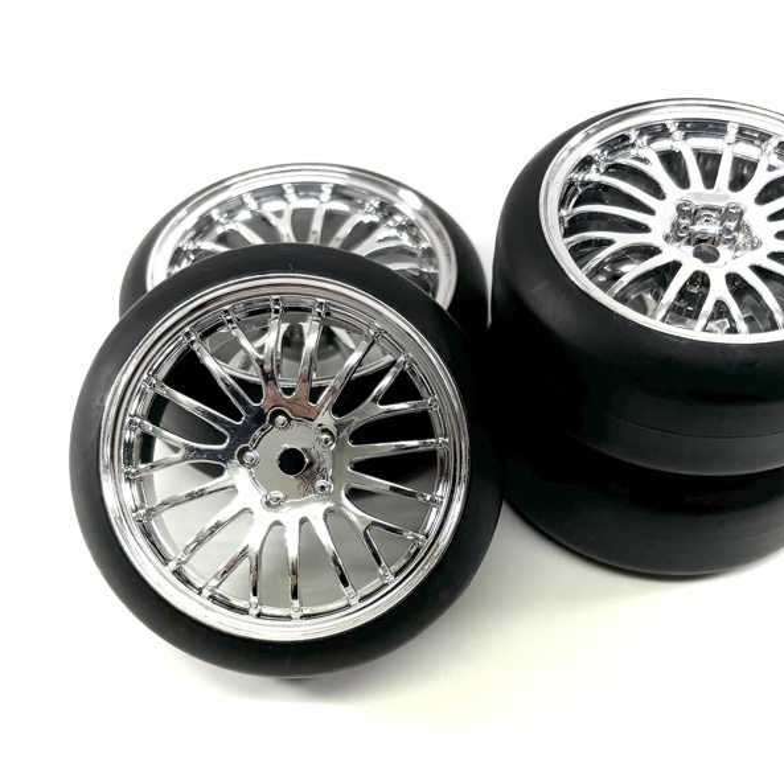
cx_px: 471
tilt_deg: -54.5
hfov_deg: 52.2
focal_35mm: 31
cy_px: 390
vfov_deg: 52.5
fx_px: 794
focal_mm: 5.96
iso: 40
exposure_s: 1/238
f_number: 1.6
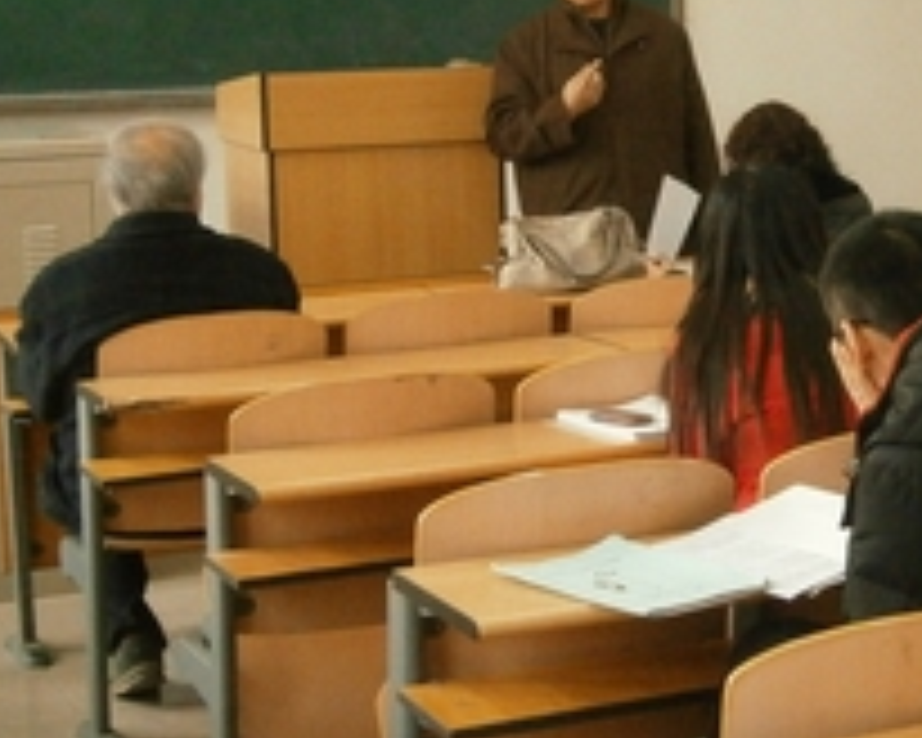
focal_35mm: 94
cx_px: 729
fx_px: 2565
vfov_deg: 16.3
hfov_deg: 20.2
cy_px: 232
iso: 800
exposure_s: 1/160
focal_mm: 8.3
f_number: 3.4
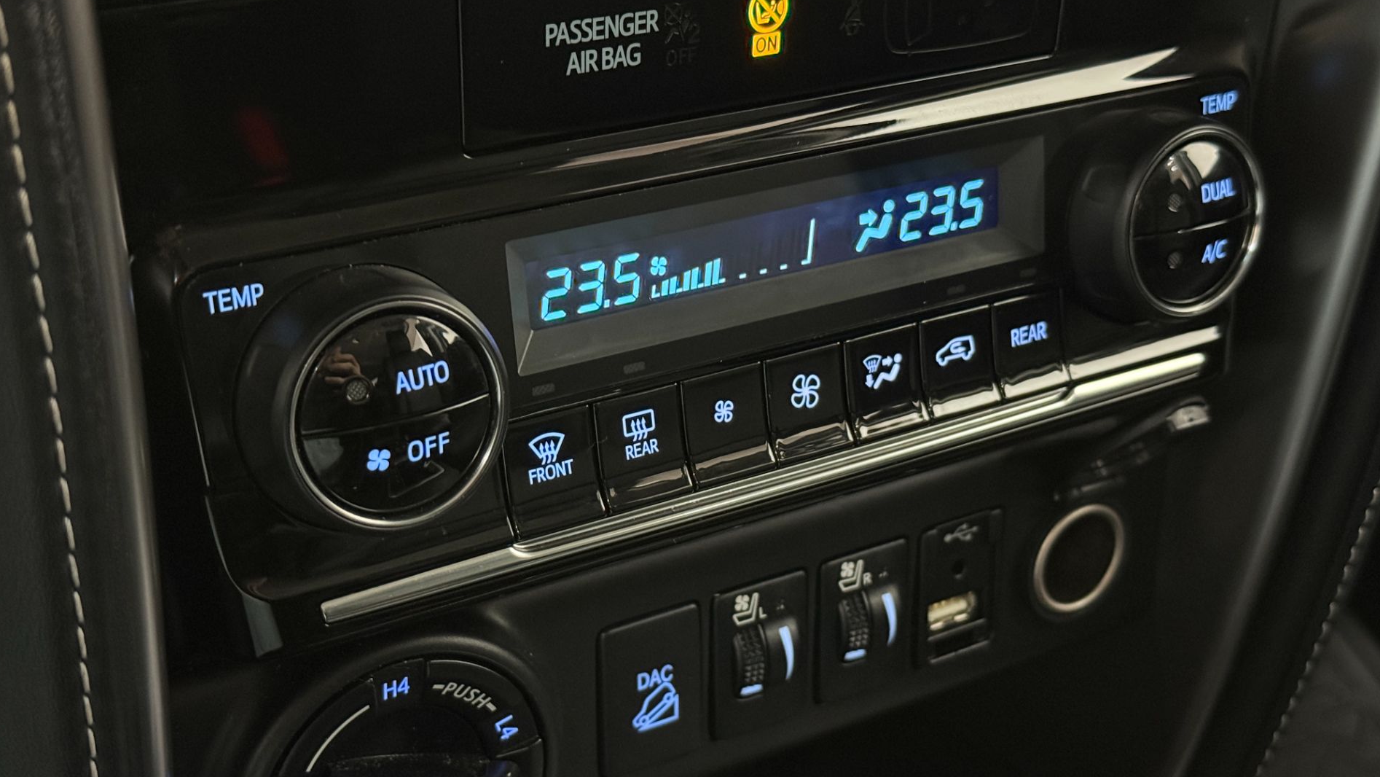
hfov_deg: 39.2
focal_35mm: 53
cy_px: 445
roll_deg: +0.3
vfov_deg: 22.6
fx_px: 1940
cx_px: 693
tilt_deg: -23.3
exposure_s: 1/24
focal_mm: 6.76
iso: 640
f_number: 1.78
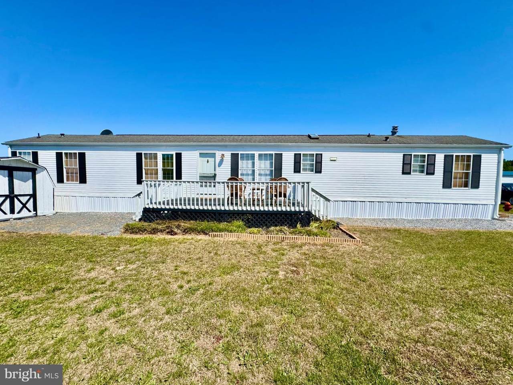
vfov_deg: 85.7
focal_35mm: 14
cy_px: 192
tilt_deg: -3.7
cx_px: 256
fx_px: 207
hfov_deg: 102.1
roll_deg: -0.6
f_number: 2.2
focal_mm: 2.22
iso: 50
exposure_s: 1/3906
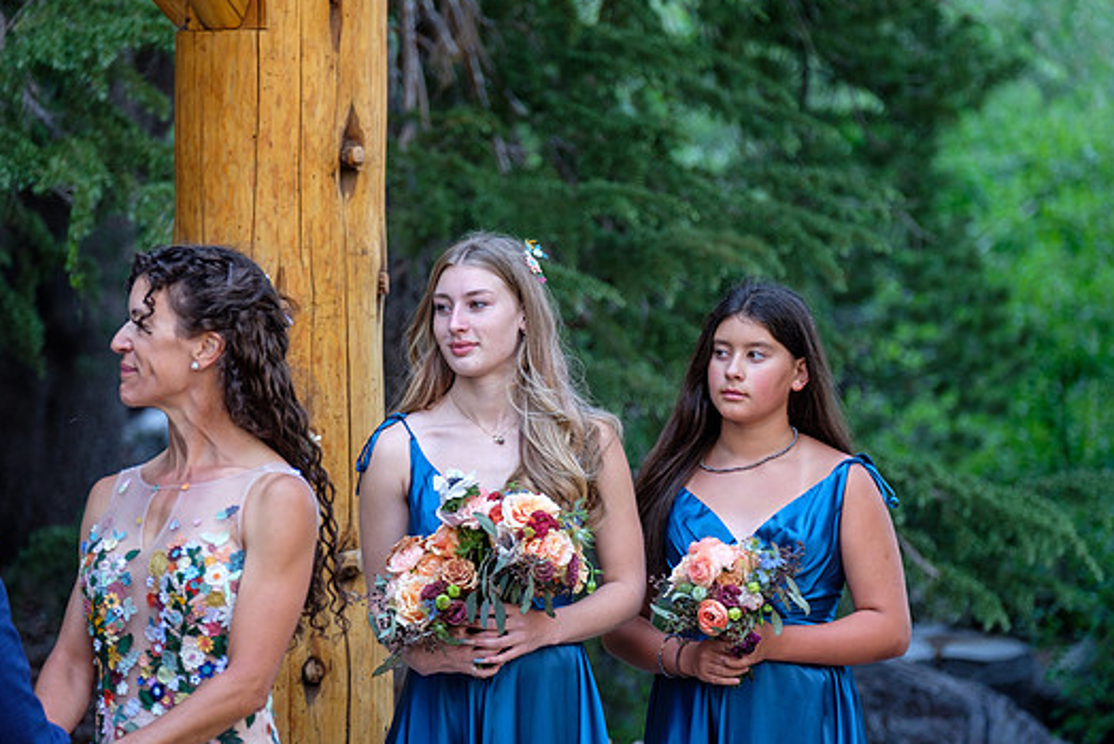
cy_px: 345
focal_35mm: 176
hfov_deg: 11.7
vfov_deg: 7.8
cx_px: 585
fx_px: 5449
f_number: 2.8
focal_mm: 106
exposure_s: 1/60
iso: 200
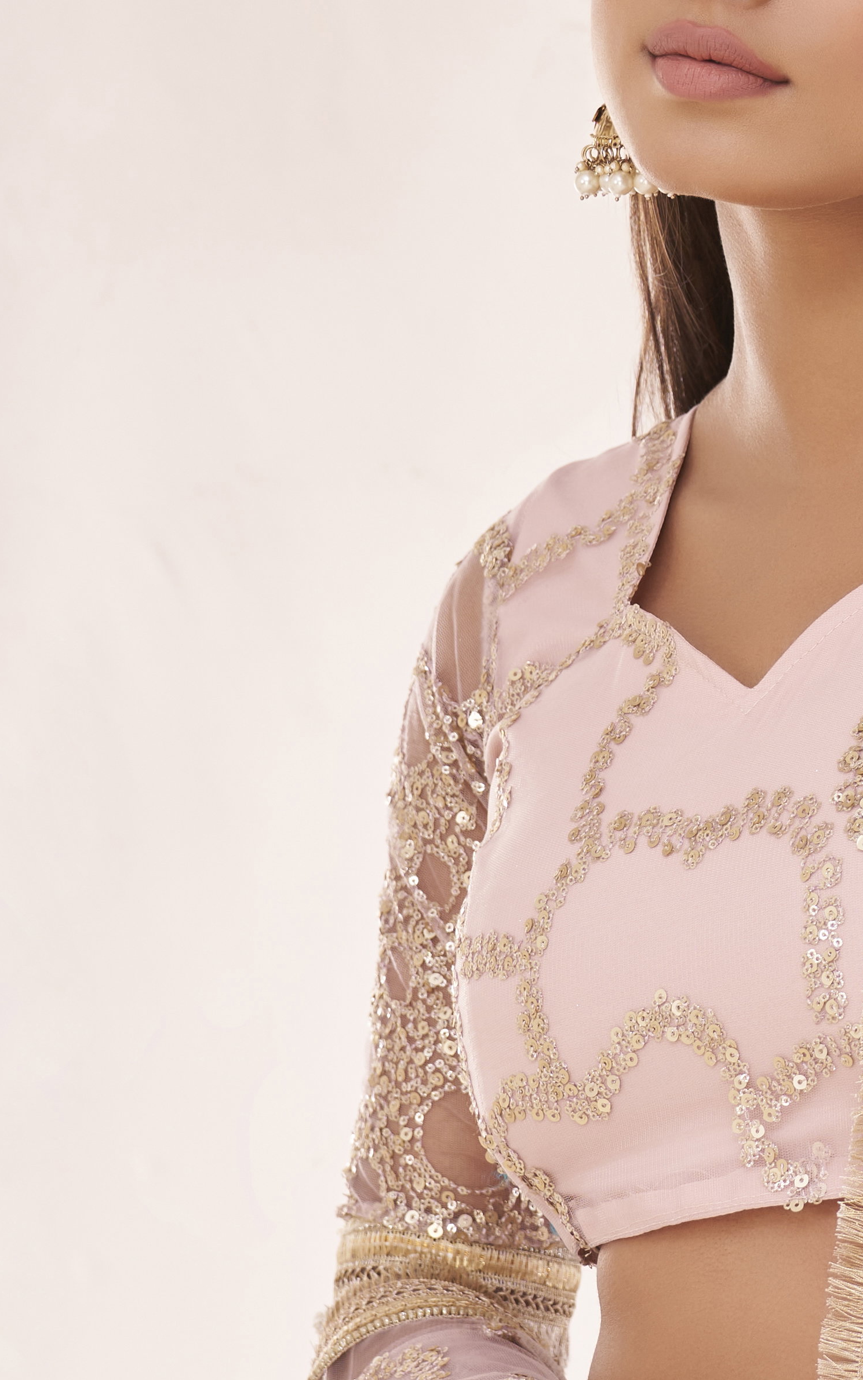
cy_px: 459
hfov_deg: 7.0
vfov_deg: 11.4
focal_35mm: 183
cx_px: 1353
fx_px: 6886
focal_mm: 45
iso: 160
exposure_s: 1/160
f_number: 3.5
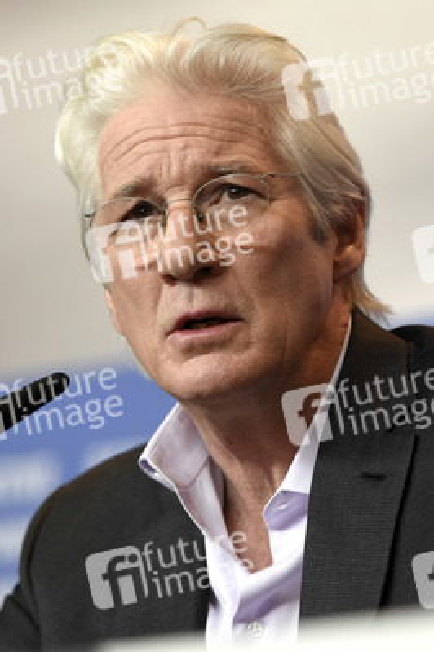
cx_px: 217
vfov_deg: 9.8
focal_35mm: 210
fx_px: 3804
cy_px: 326
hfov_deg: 6.5
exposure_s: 1/320
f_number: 3.2
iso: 800
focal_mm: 140
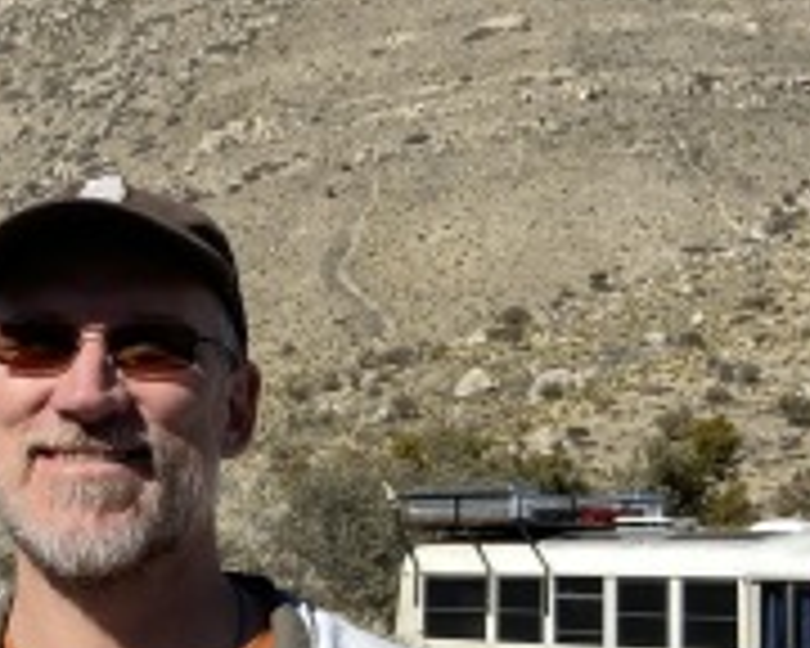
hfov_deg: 19.7
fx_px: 2158
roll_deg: -0.2
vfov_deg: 17.1
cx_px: -212
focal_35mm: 90
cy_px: 346
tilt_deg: +7.2
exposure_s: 1/3509
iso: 32
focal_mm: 4.25
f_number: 1.8
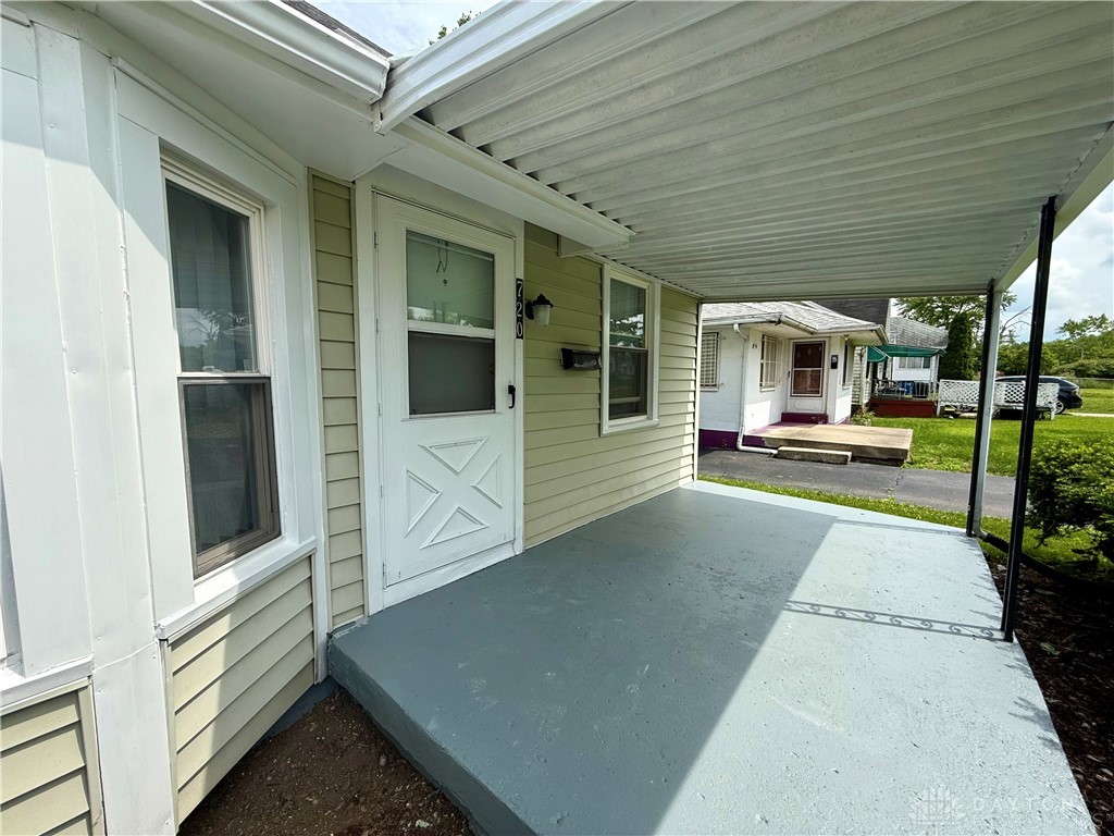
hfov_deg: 102.1
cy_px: 418
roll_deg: -0.1
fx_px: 451
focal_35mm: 14
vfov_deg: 85.7
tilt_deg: -4.4
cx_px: 557
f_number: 2.2
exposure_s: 1/1087
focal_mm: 2.22
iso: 50
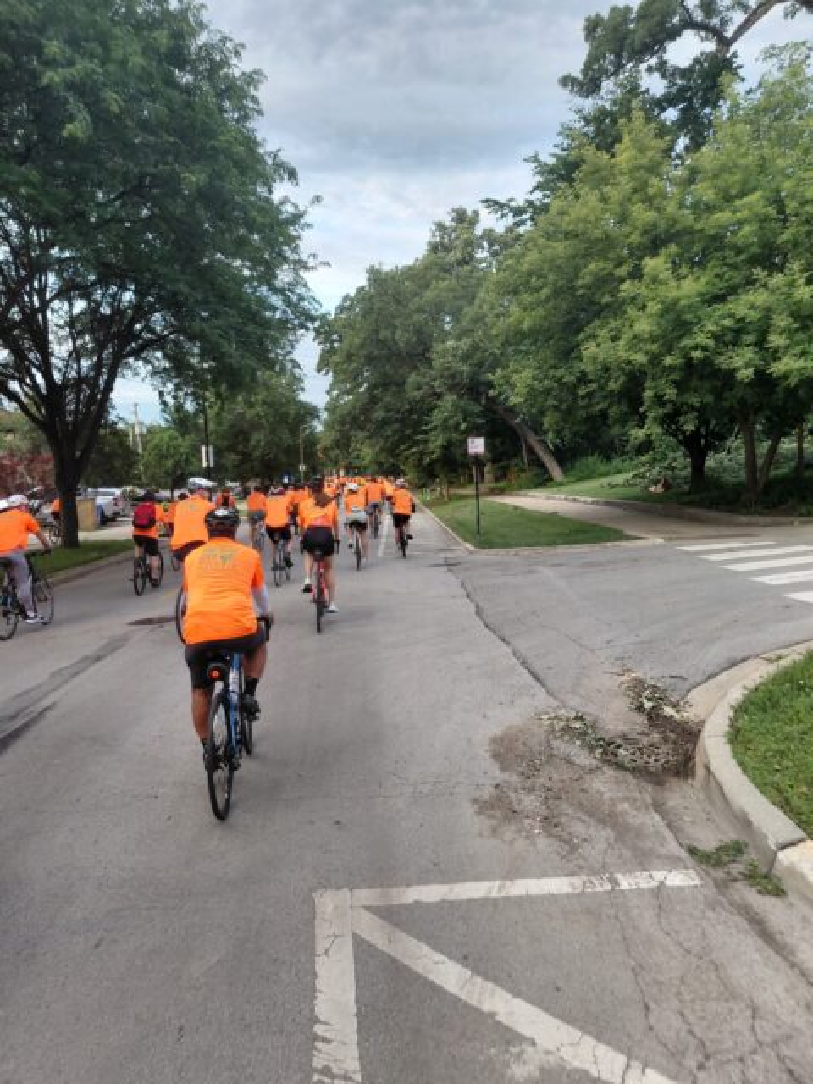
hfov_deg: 54.9
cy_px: 542
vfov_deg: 69.4
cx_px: 406
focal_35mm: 25
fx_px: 783
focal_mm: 4.69
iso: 50
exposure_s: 1/226
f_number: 1.8
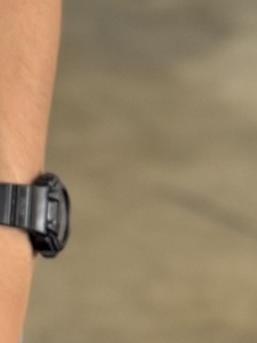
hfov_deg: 7.3
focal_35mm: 192
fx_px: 1901
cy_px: -547
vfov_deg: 9.0
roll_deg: -0.7
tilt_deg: +2.2
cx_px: -331
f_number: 1.78
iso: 200
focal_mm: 6.76
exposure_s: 1/50
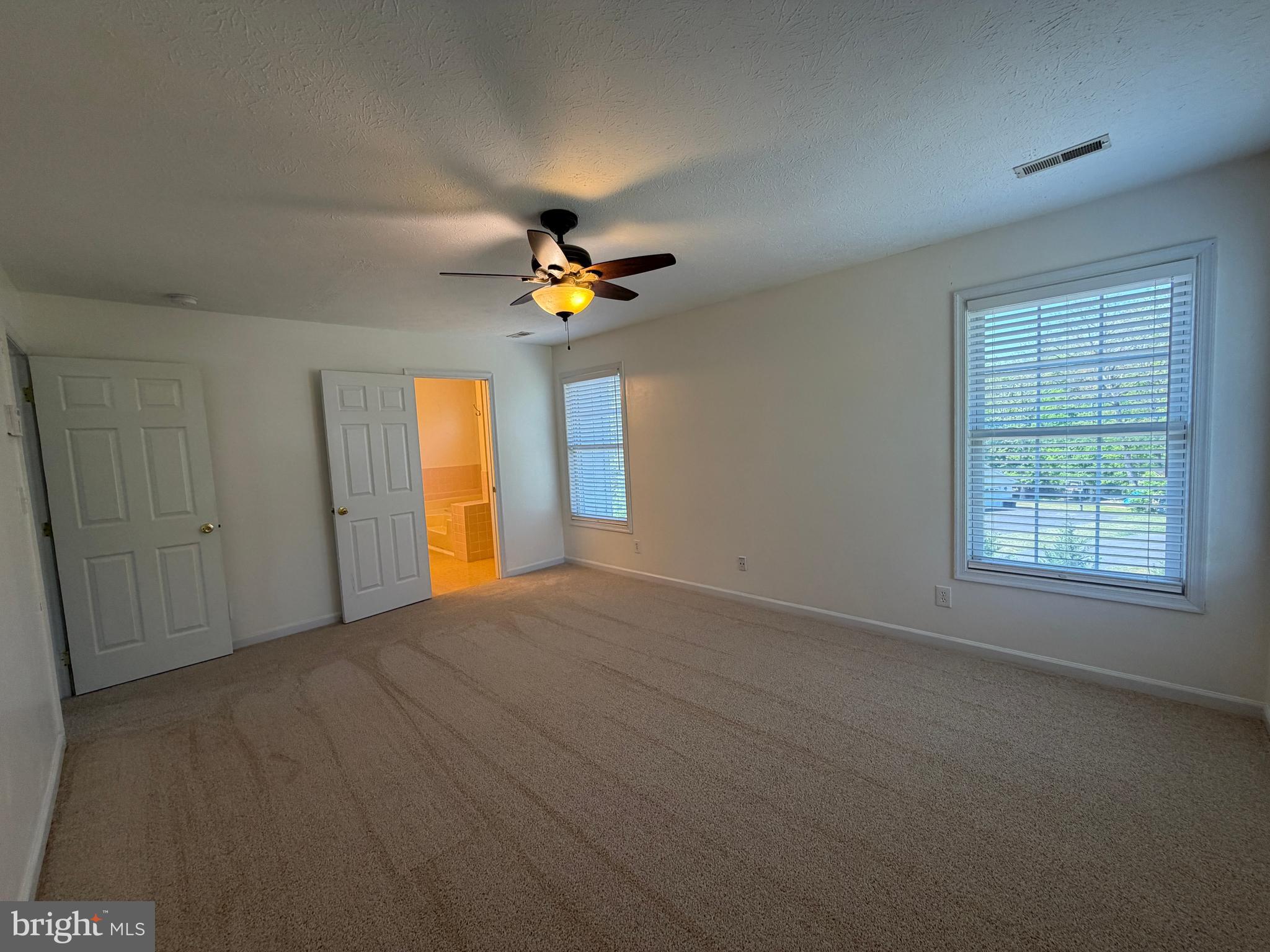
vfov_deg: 85.7
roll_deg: +3.0
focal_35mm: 14
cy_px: 476
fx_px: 514
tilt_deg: -4.6
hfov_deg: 102.1
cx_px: 635
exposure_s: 1/120
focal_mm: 2.22
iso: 125
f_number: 2.2
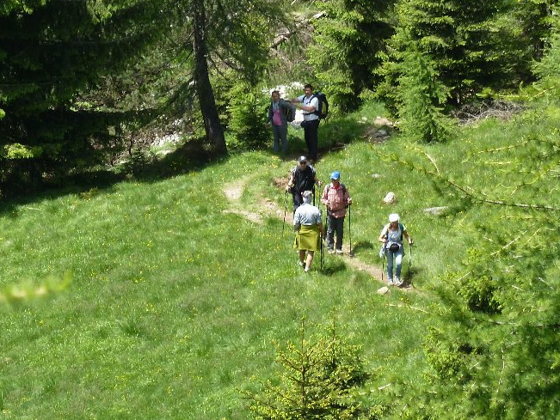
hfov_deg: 4.0
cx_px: 285
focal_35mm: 490
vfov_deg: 3.0
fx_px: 7931
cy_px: 194
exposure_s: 1/160
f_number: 4.9
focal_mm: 49.2
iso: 80
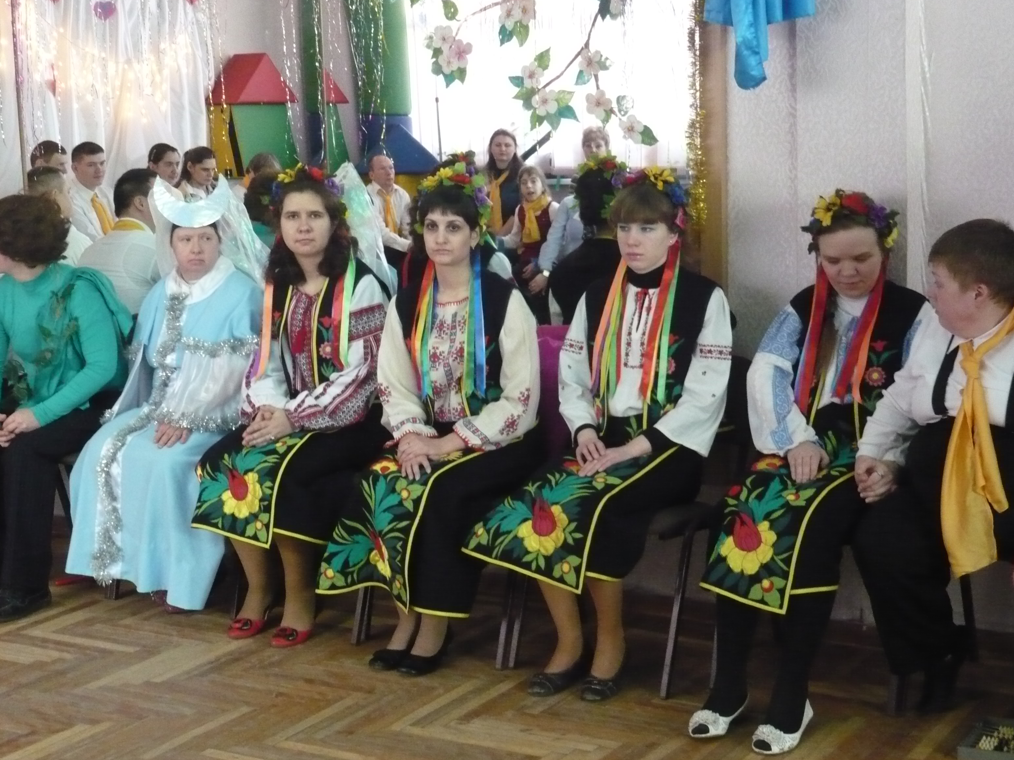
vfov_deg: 25.2
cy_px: 373
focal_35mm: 58
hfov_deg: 33.2
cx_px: 522
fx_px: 1699
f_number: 3.4
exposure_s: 1/30
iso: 800
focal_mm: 9.1
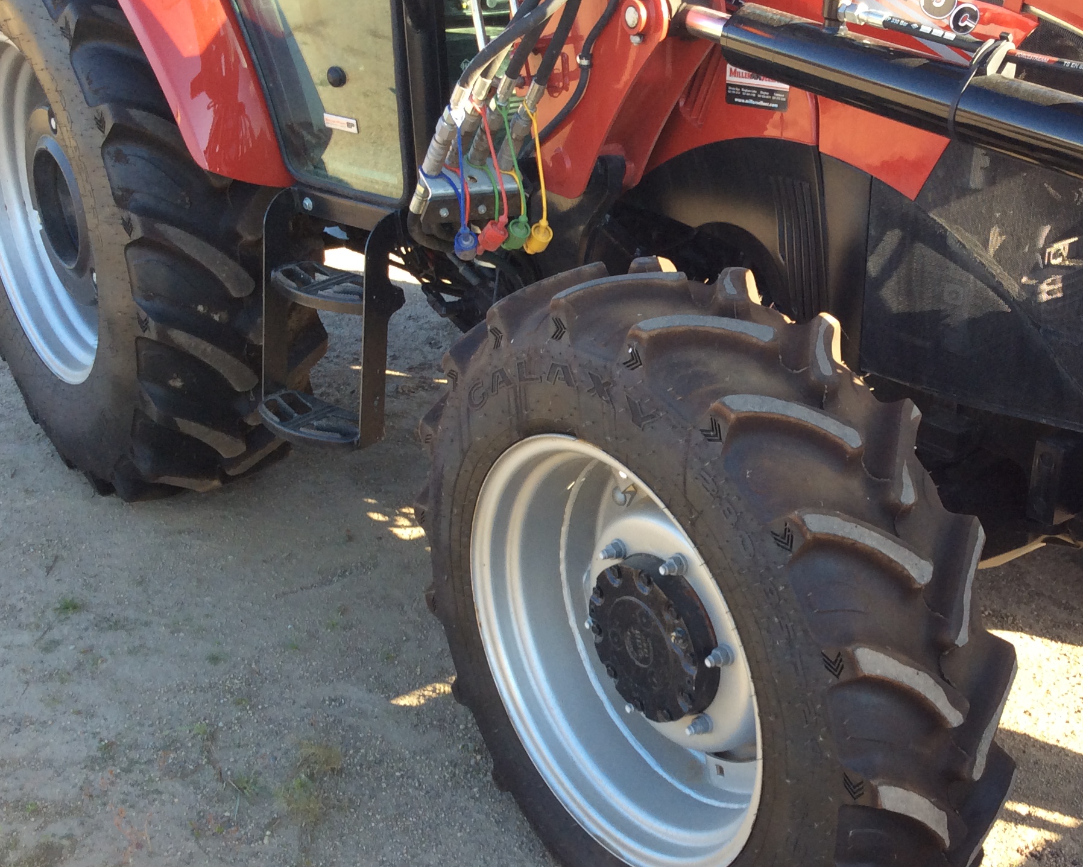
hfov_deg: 40.7
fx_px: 1442
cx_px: 704
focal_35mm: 45
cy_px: 502
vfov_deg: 33.4
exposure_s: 1/151
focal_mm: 3.3
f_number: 2.4
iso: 32
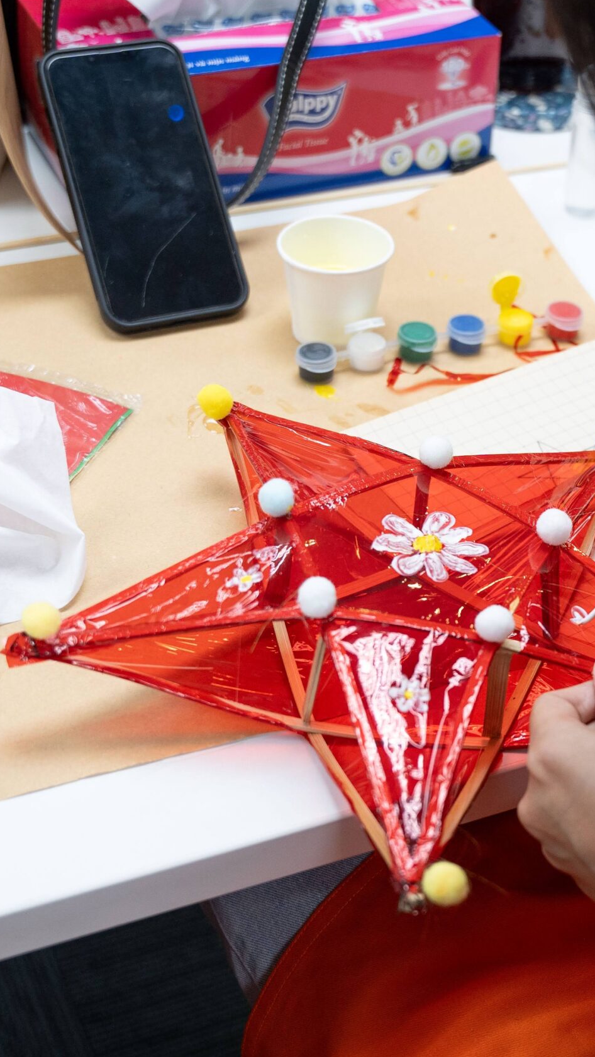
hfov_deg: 17.6
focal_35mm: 67
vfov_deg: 31.4
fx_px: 1879
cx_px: 598
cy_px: 529
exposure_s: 1/100
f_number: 2.8
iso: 640
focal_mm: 28.6
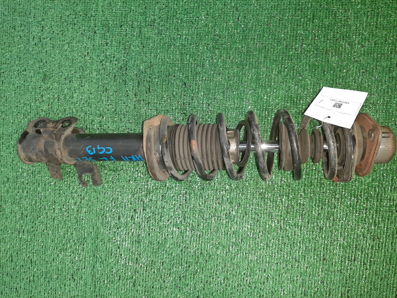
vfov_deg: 53.1
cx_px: 198
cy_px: 149
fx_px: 298
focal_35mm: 26
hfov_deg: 67.3
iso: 178
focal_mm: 3.93
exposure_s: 1/33
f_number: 1.7
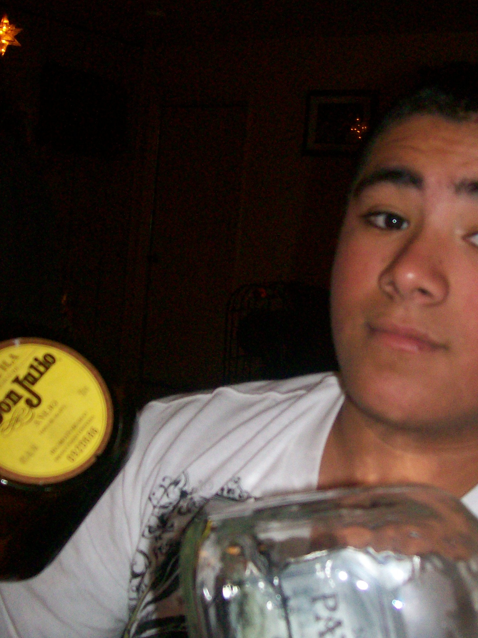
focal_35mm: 52
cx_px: 302
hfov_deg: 27.9
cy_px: 292
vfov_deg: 36.8
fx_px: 959
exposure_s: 1/64
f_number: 2.7
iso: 140
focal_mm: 6
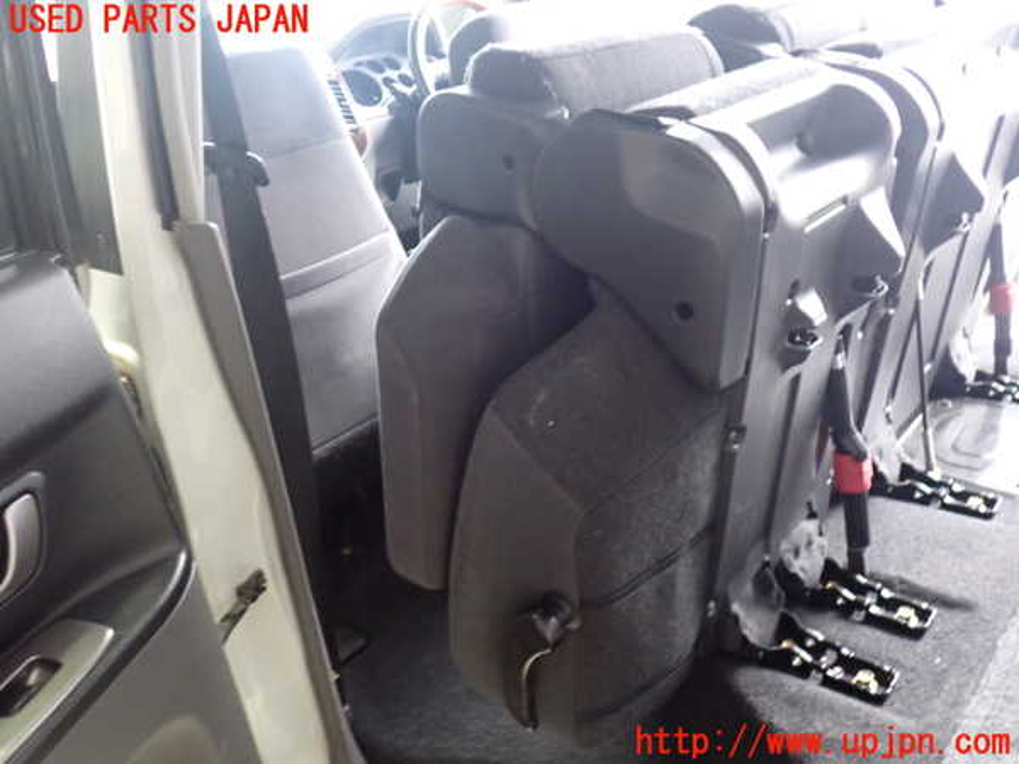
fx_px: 883
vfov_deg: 46.8
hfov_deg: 60.0
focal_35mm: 30
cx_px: 510
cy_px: 382
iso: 800
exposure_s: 1/25
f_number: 2.3
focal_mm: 5.4
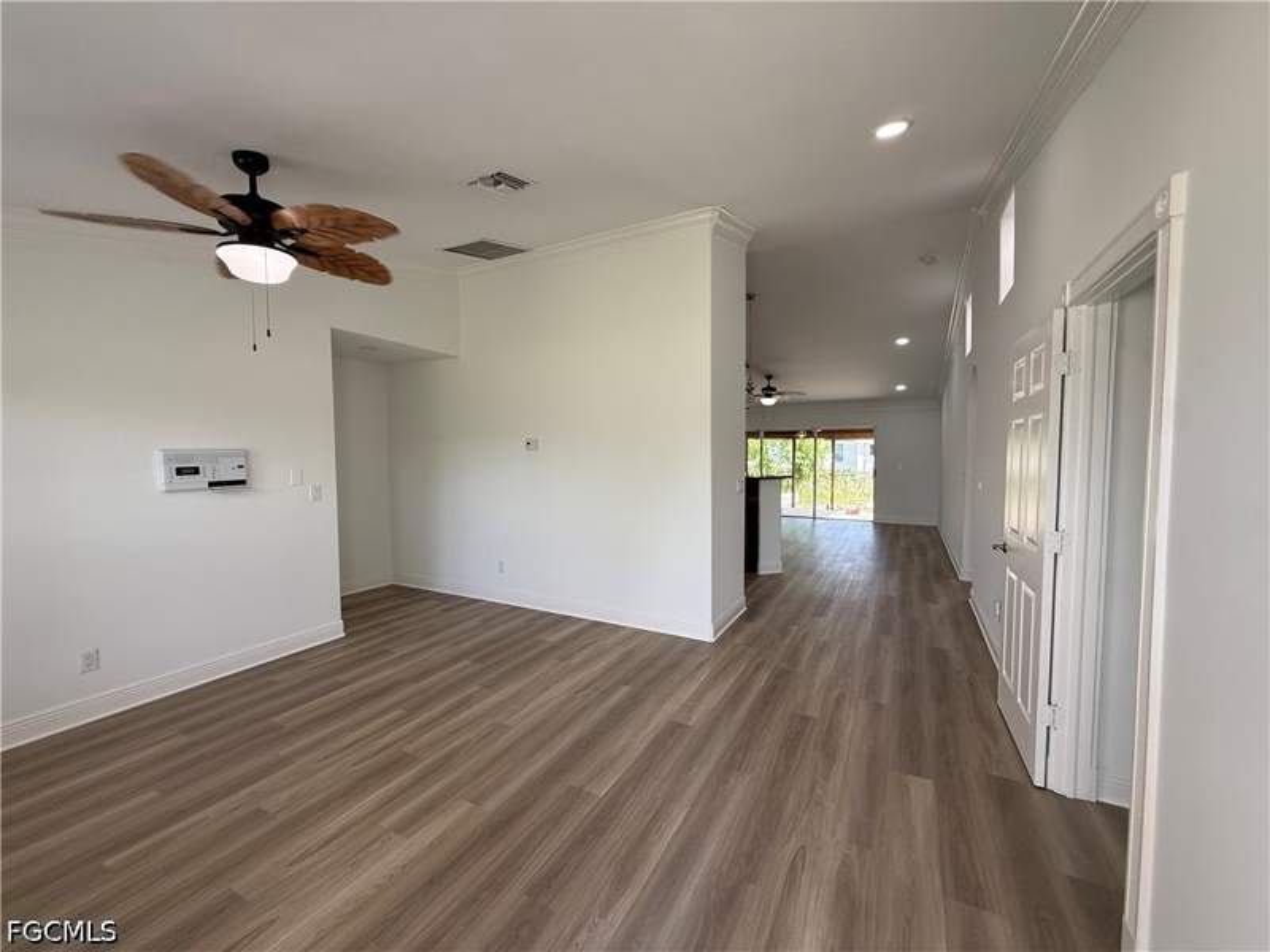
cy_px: 476
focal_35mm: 14
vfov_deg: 85.7
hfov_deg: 102.1
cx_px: 635
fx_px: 514
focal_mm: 2.22
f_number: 2.2
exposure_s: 1/132
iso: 64
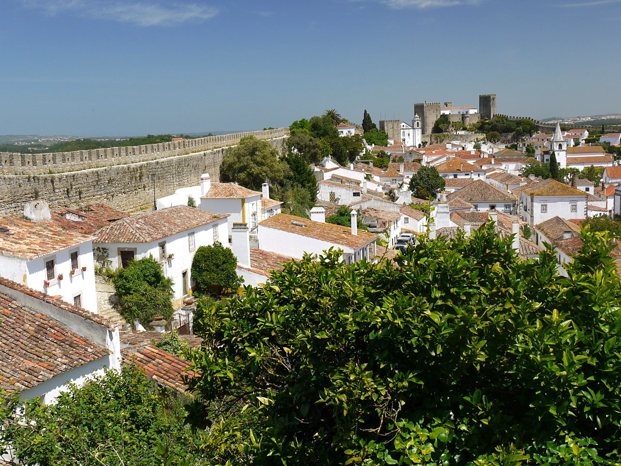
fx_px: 753
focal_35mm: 42
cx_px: 310
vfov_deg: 34.3
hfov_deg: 44.8
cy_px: 233
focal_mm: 21
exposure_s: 1/200
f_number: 8
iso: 100
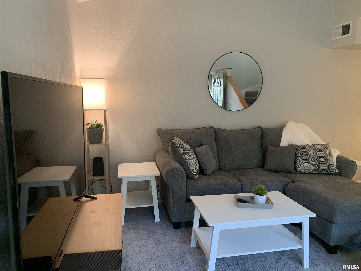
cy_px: 136
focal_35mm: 26
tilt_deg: -6.7
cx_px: 180
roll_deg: -1.7
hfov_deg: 67.3
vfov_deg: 53.1
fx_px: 271
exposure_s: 1/60
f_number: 1.8
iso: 250
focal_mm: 4.25
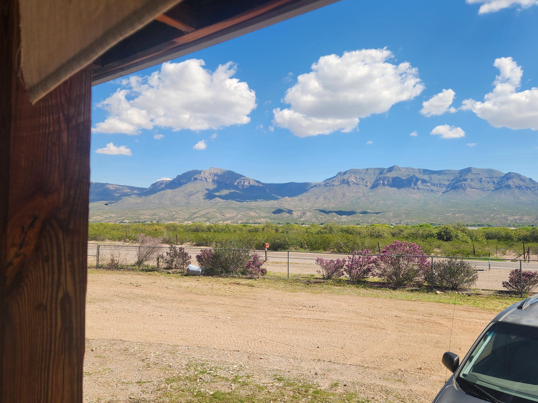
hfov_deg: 60.0
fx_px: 466
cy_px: 197
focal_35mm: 30
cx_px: 277
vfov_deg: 46.8
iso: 20
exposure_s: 1/1429
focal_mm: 5.4
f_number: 1.8
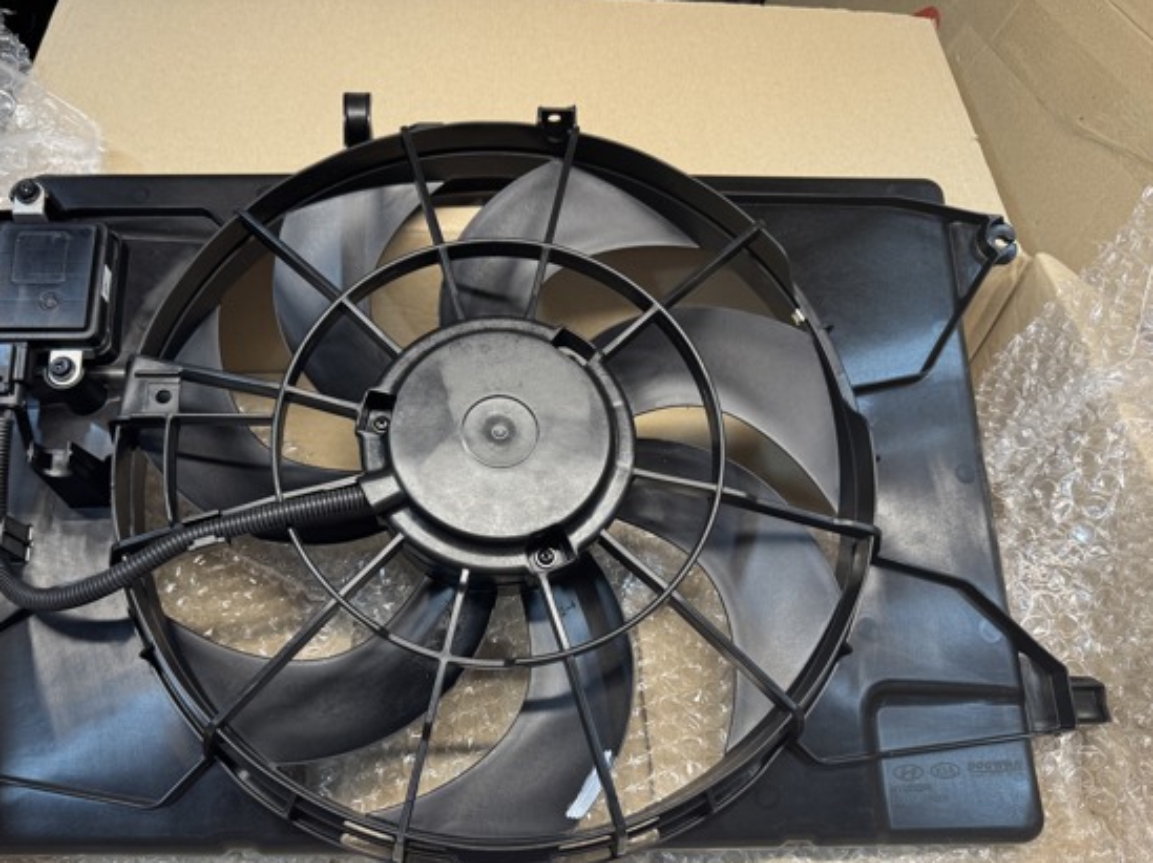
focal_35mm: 28
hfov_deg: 63.1
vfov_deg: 49.5
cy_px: 500
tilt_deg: -54.3
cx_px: 487
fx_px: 932
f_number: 1.78
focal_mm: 6.76
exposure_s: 1/100
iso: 200
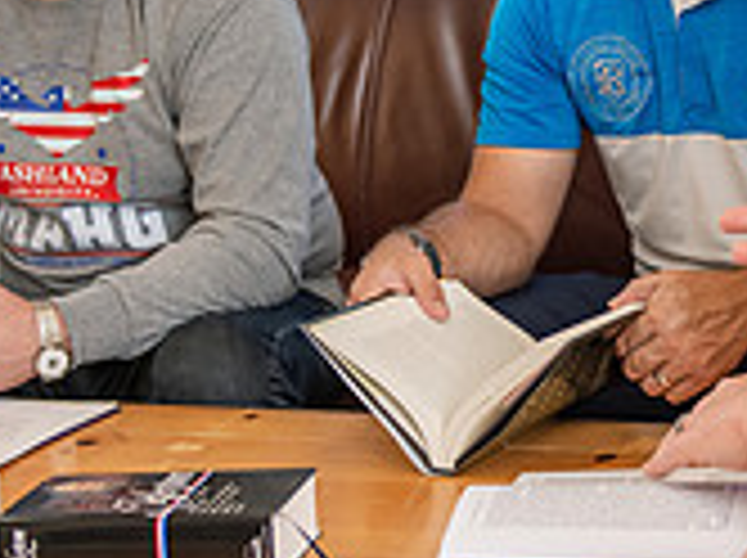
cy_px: 223
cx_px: 626
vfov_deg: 12.2
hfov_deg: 16.2
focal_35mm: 121
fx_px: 2607
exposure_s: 1/200
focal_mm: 36
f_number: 2.8
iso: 1000
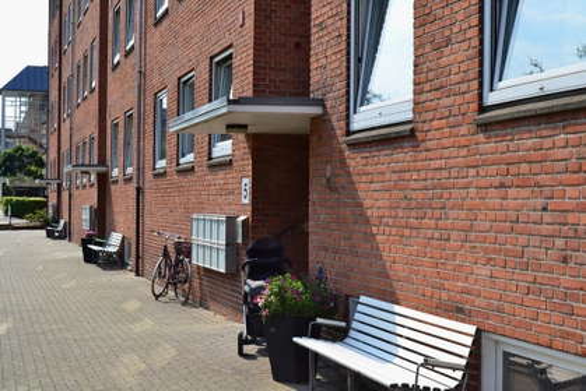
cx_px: 293
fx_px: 928
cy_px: 196
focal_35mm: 57
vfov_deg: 23.8
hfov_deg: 35.0
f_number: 11
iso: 400
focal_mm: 38
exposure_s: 1/500
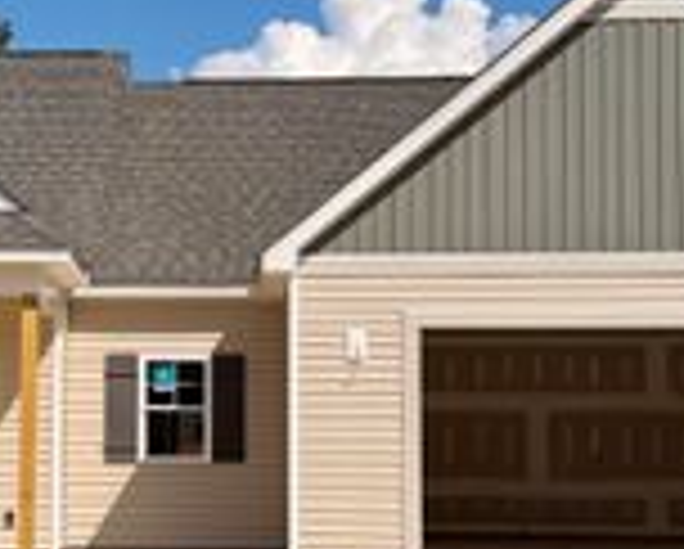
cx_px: 148
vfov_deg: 19.9
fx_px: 1561
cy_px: 371
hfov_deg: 24.4
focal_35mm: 77
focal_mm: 6.76
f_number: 1.78
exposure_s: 1/9091
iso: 80
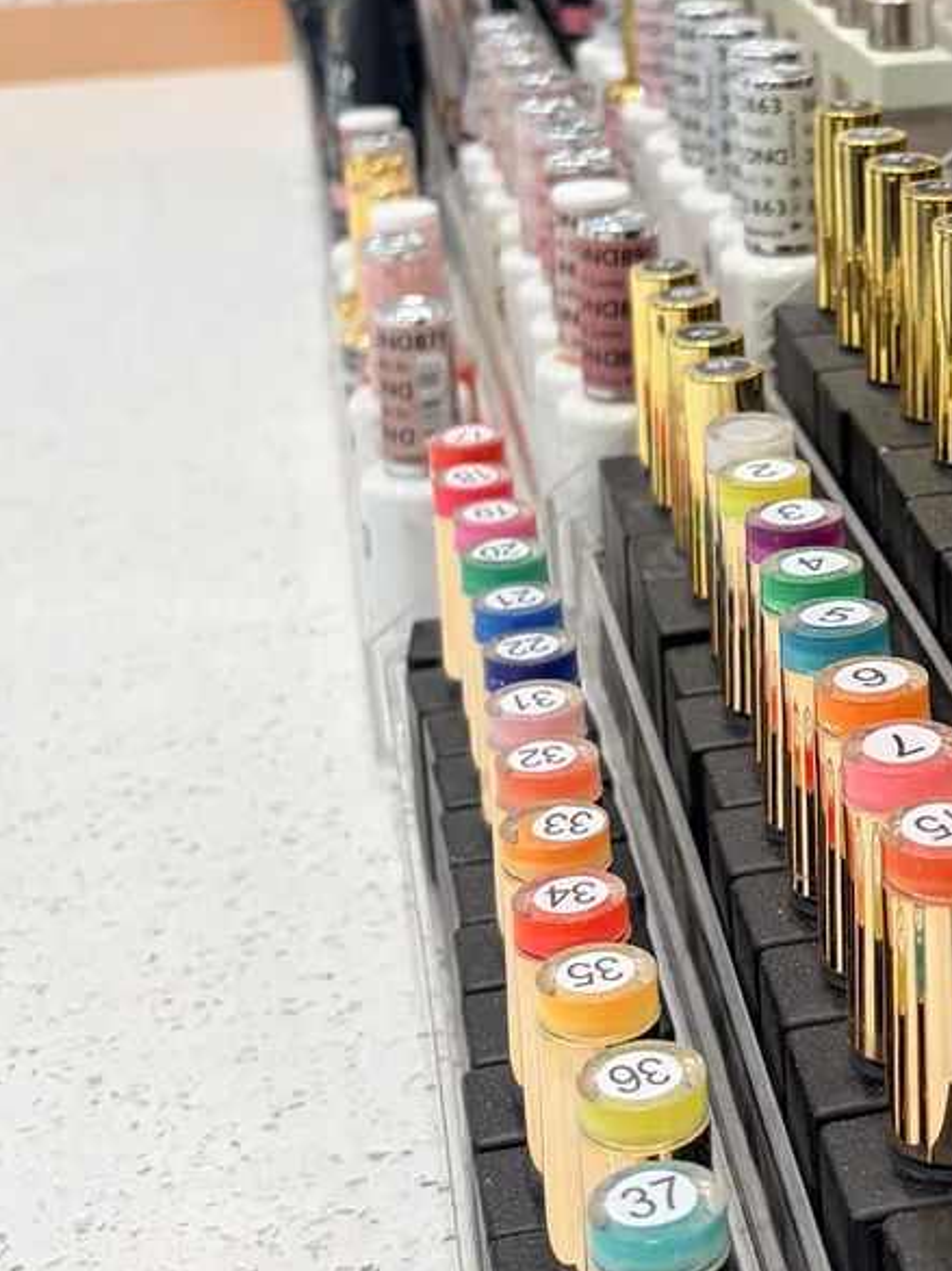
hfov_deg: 19.9
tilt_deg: -17.4
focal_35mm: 71
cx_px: 1004
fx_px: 2605
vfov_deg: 27.1
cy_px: 356
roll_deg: +0.8
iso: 125
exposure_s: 1/120
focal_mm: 5.96
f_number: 1.6
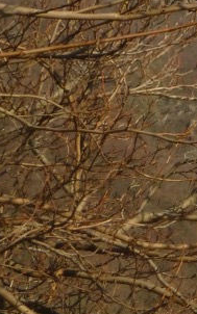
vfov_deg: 10.0
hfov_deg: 6.1
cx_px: 457
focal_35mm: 206
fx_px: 1768
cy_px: -57
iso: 100
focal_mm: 7.9
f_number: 4.7
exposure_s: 1/400
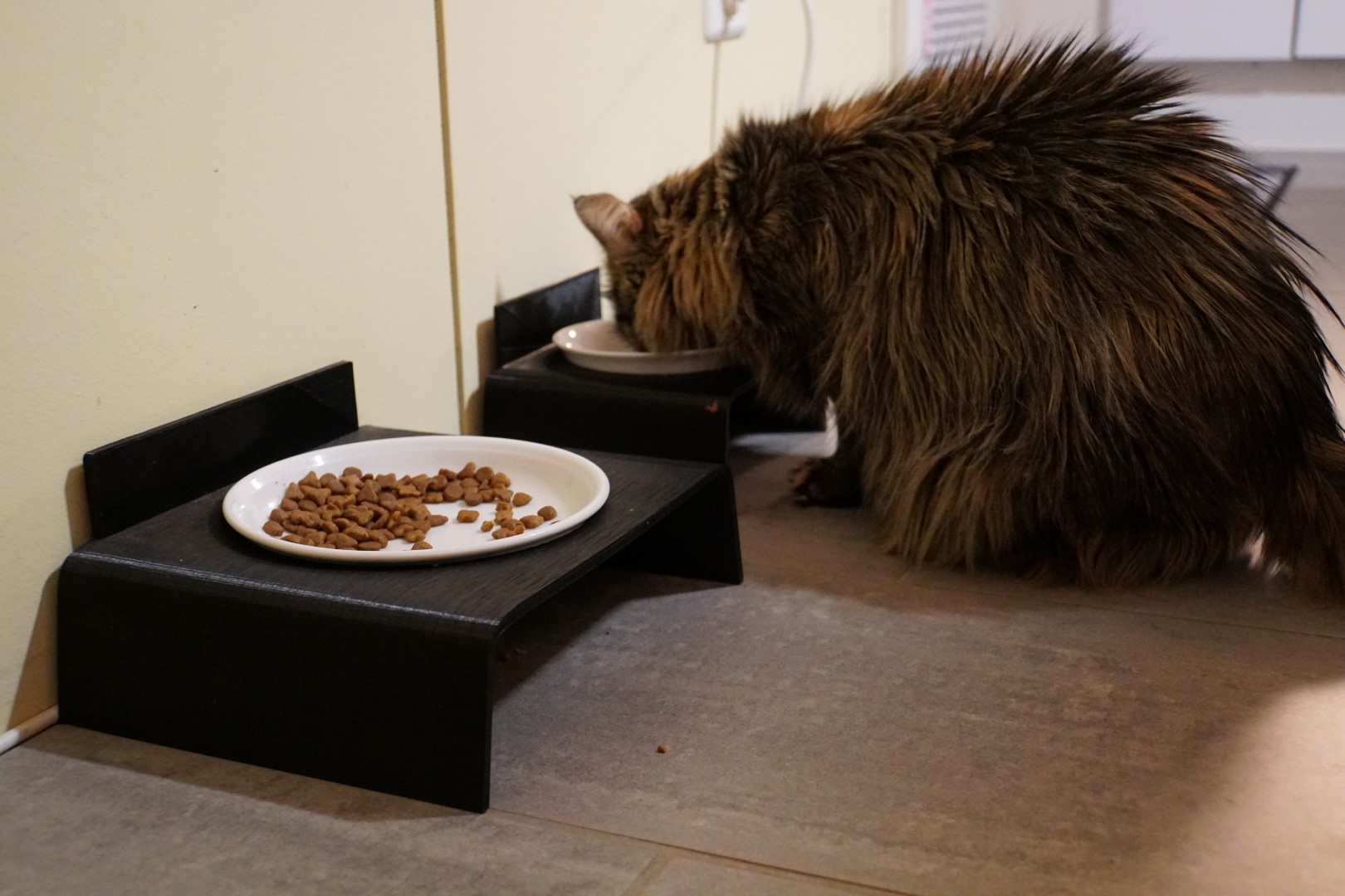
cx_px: 672
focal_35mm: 42
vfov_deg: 31.9
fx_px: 1569
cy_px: 448
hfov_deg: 46.4
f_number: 4
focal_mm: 28
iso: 6400
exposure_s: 1/50
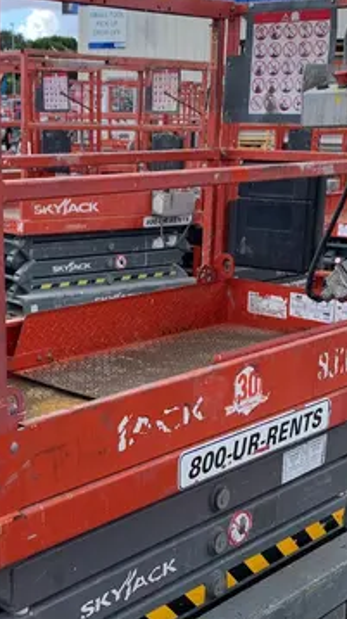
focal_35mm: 58
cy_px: 400
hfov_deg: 20.6
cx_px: 102
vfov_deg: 35.8
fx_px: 950
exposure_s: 1/424
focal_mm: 4.25
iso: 25
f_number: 1.8
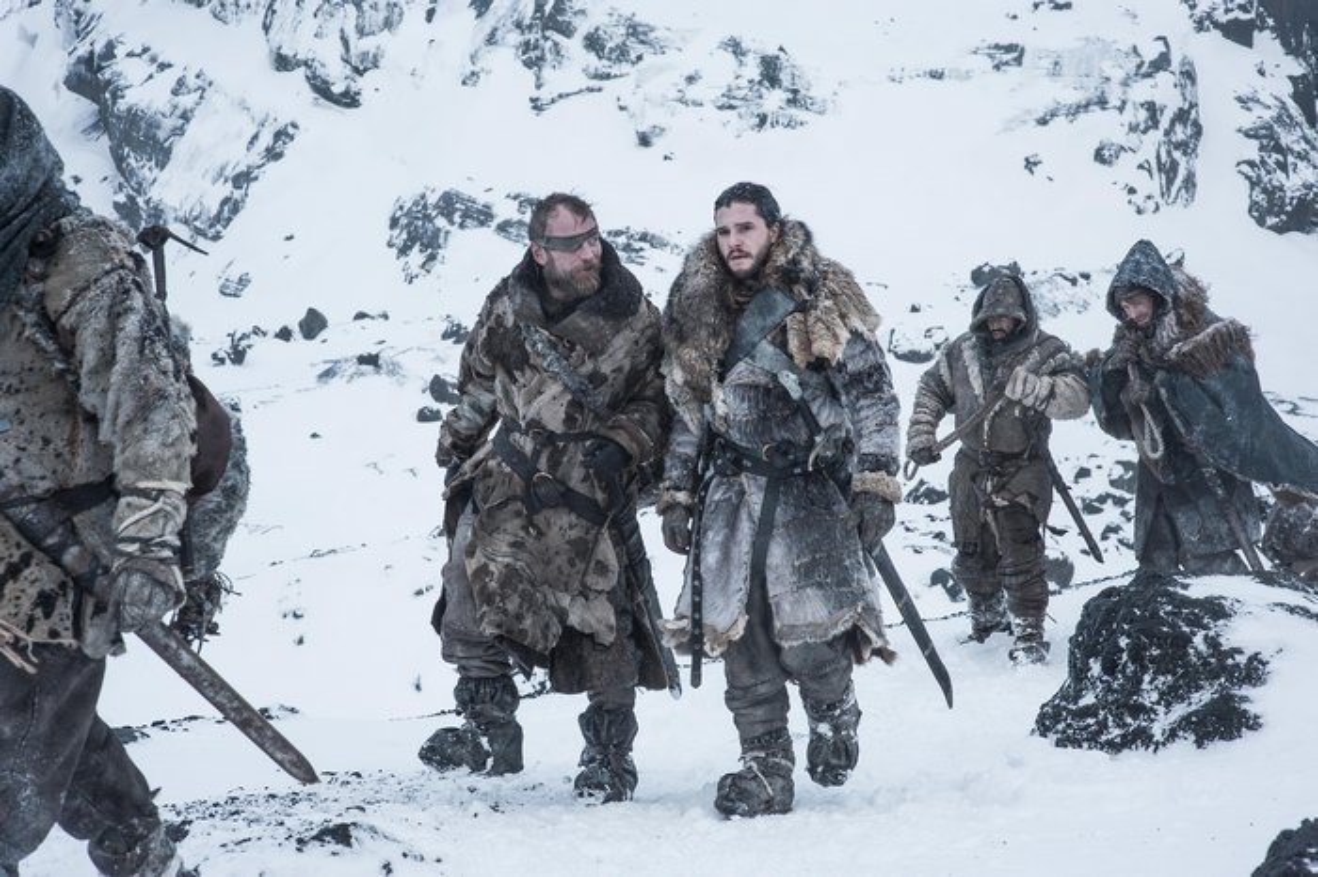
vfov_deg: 16.1
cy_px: 438
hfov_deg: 23.9
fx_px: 3110
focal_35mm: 85
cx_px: 659
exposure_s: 1/320
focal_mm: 85
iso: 640
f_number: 10
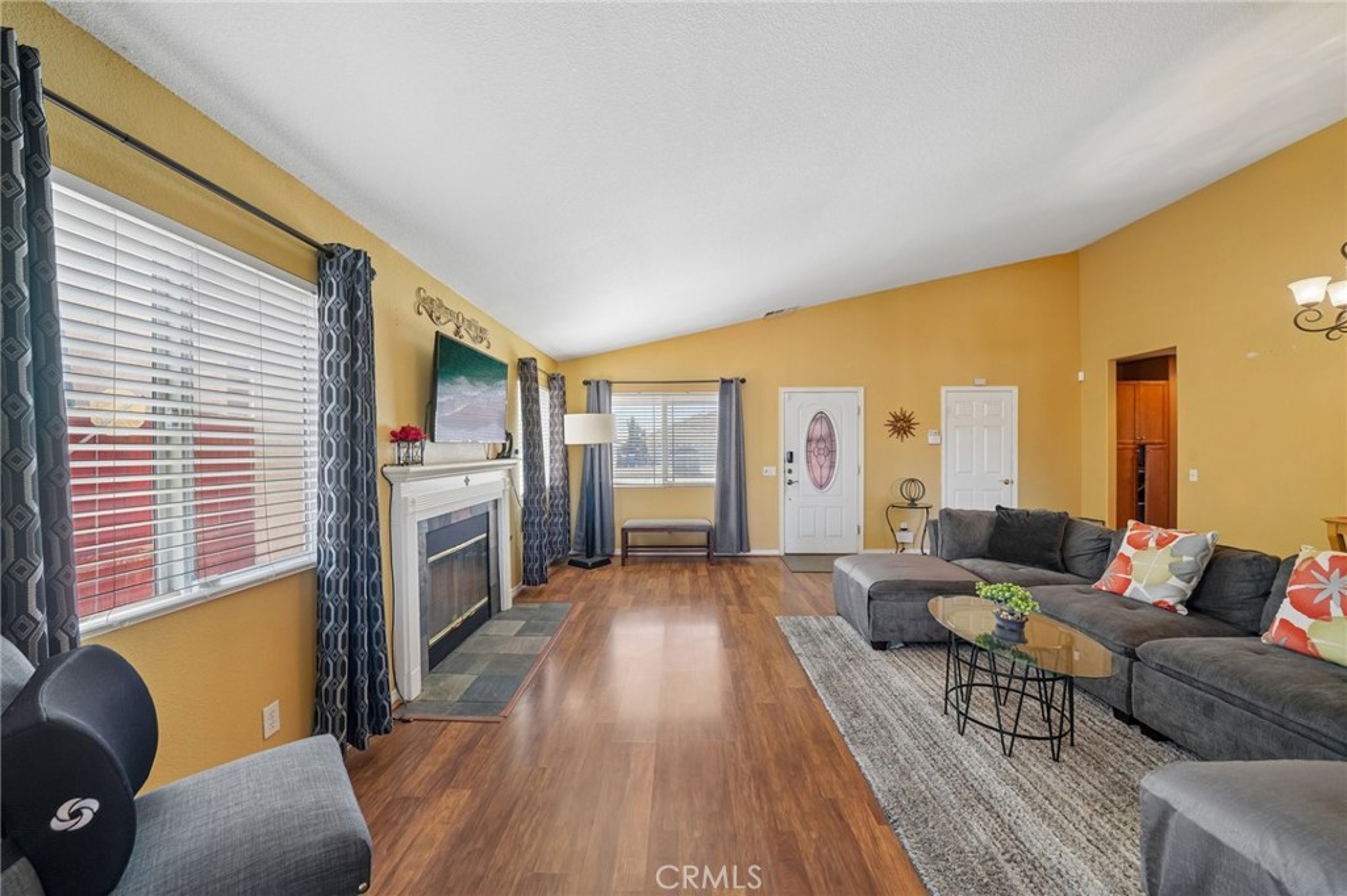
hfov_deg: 112.6
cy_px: 448
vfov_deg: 90.0
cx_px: 674
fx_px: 449
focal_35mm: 12
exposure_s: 1/20
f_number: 8
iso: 400
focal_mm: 12
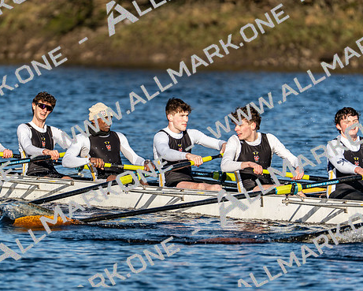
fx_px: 5491
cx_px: 150
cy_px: 152
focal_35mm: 511
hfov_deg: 3.8
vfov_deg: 3.0
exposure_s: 1/2000
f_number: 6.3
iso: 320
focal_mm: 433
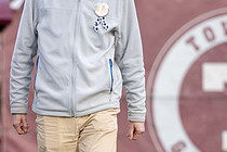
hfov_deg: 2.6
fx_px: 4962
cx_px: 17
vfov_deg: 1.7
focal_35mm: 787
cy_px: 166
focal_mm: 200
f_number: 3.5
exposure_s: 1/400
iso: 560
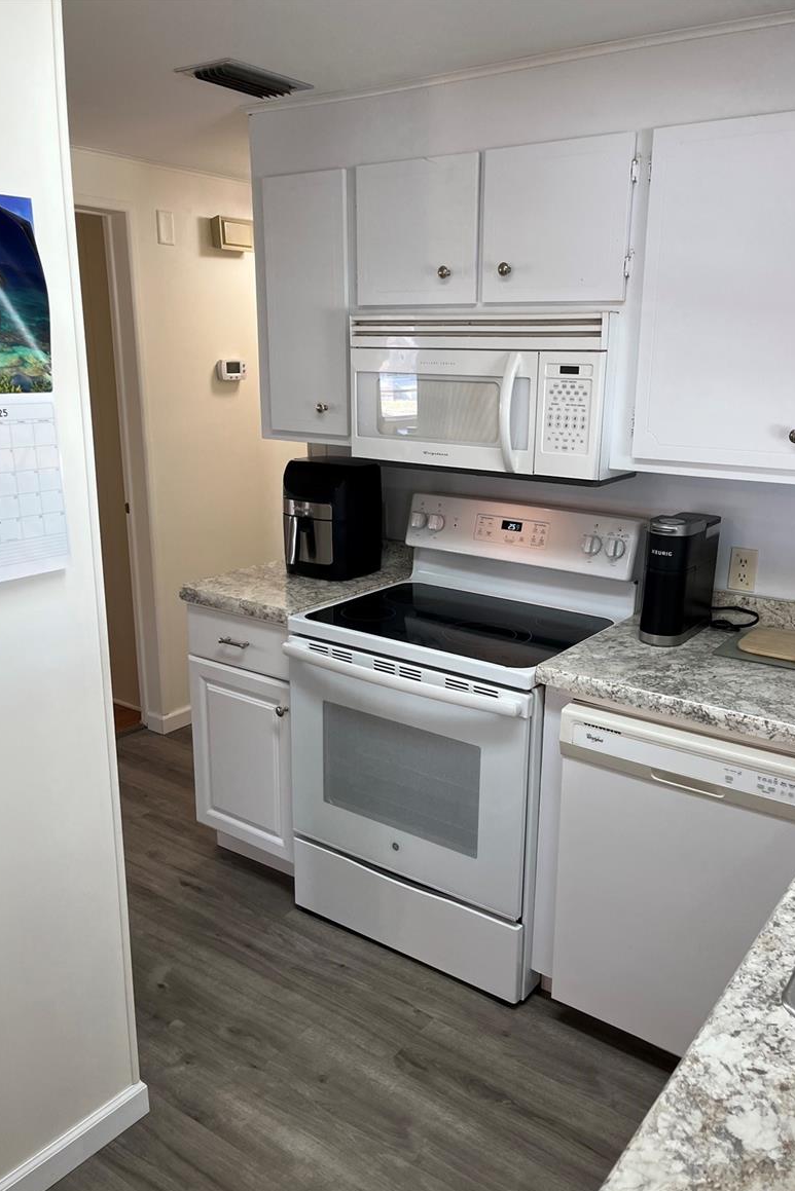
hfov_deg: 46.4
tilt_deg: -14.1
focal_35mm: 28
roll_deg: -0.3
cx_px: 431
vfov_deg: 65.5
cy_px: 615
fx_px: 927
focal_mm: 5.1
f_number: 1.6
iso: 64
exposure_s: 1/120
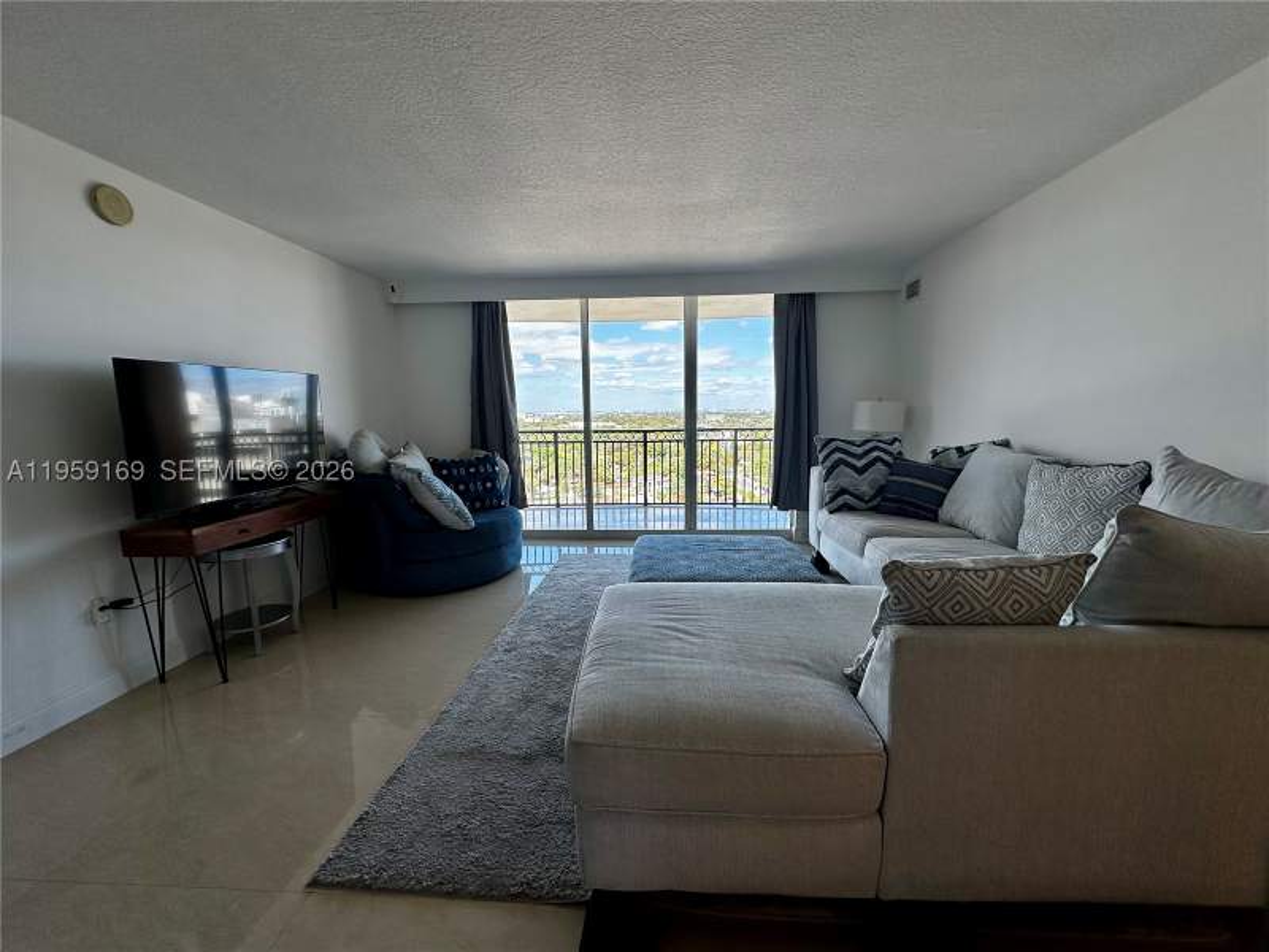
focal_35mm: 14
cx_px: 634
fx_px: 513
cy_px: 476
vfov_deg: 85.7
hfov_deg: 102.1
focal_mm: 2.22
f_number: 2.2
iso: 40
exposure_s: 1/206
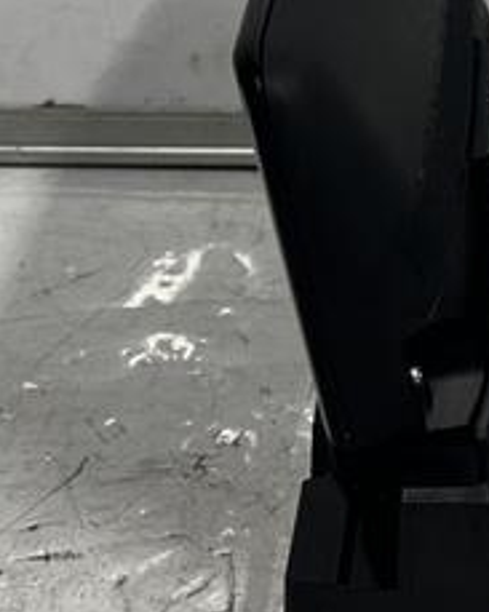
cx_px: 743
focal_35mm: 131
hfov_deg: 11.3
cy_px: 211
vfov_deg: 14.7
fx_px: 2371
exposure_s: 1/50
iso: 80
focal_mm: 6.86
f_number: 1.78
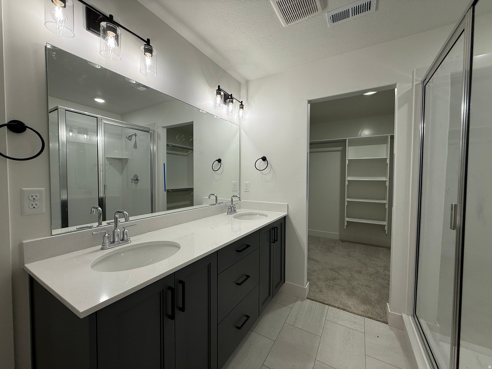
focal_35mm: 14
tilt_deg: -1.4
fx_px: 199
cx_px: 246
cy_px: 184
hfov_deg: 102.1
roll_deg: -0.4
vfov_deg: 85.7
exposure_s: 1/120
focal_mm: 2.22
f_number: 2.2
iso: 64
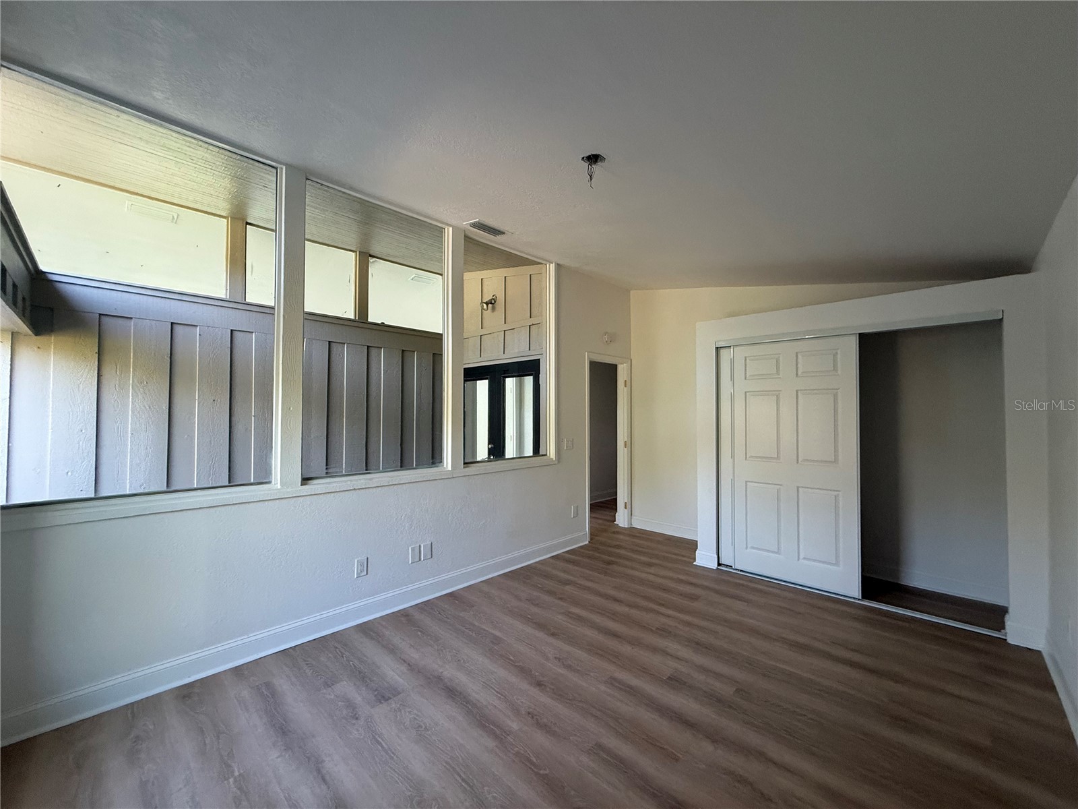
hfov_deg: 102.1
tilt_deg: +1.2
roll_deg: -0.2
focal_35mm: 14
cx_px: 539
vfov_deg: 85.7
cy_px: 404
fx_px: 436
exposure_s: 1/99
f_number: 2.2
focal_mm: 2.22
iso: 320
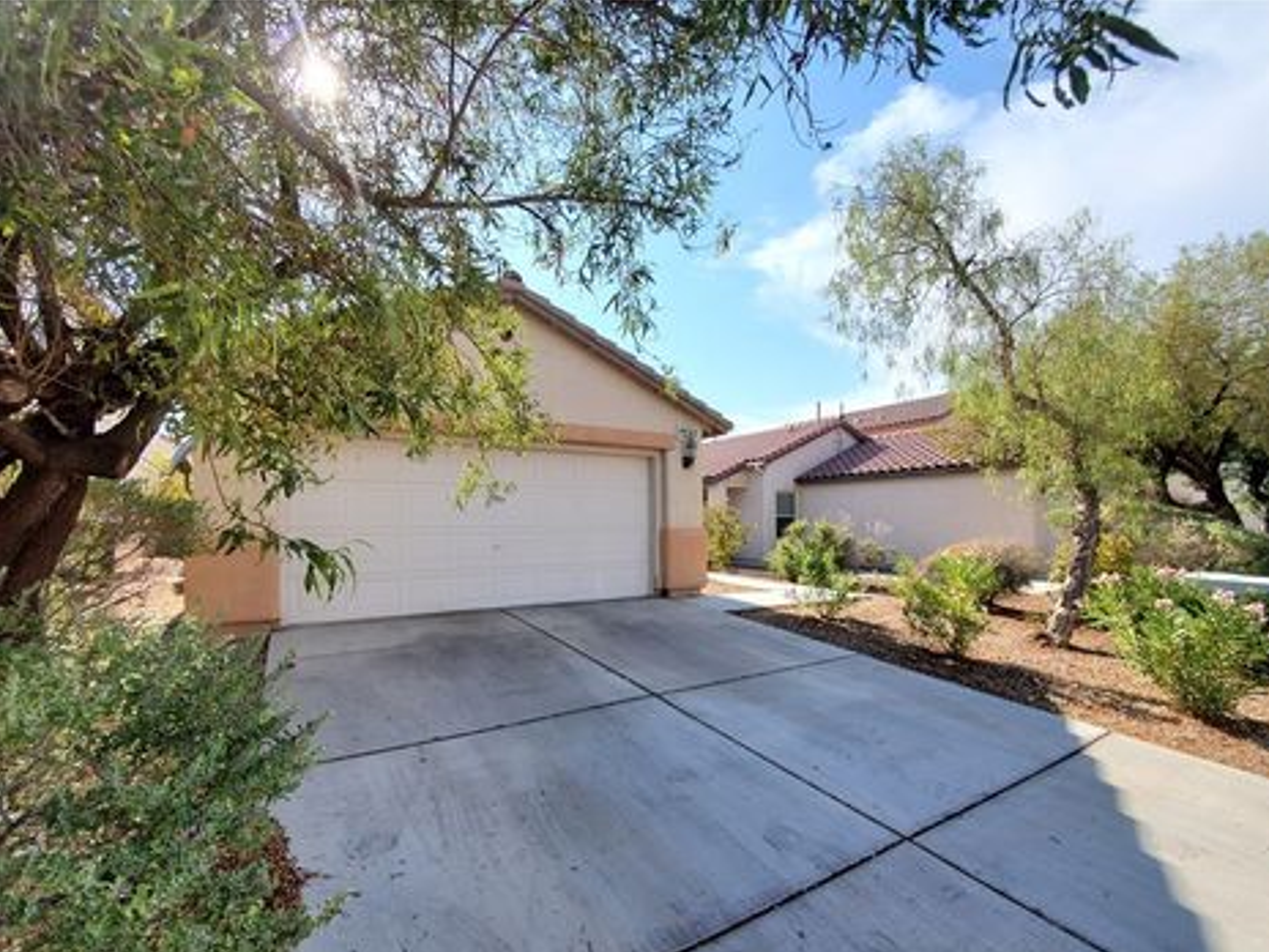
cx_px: 593
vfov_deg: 85.5
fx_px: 513
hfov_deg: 101.9
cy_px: 510
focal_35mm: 14
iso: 50
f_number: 2.2
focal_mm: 1.8
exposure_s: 1/479
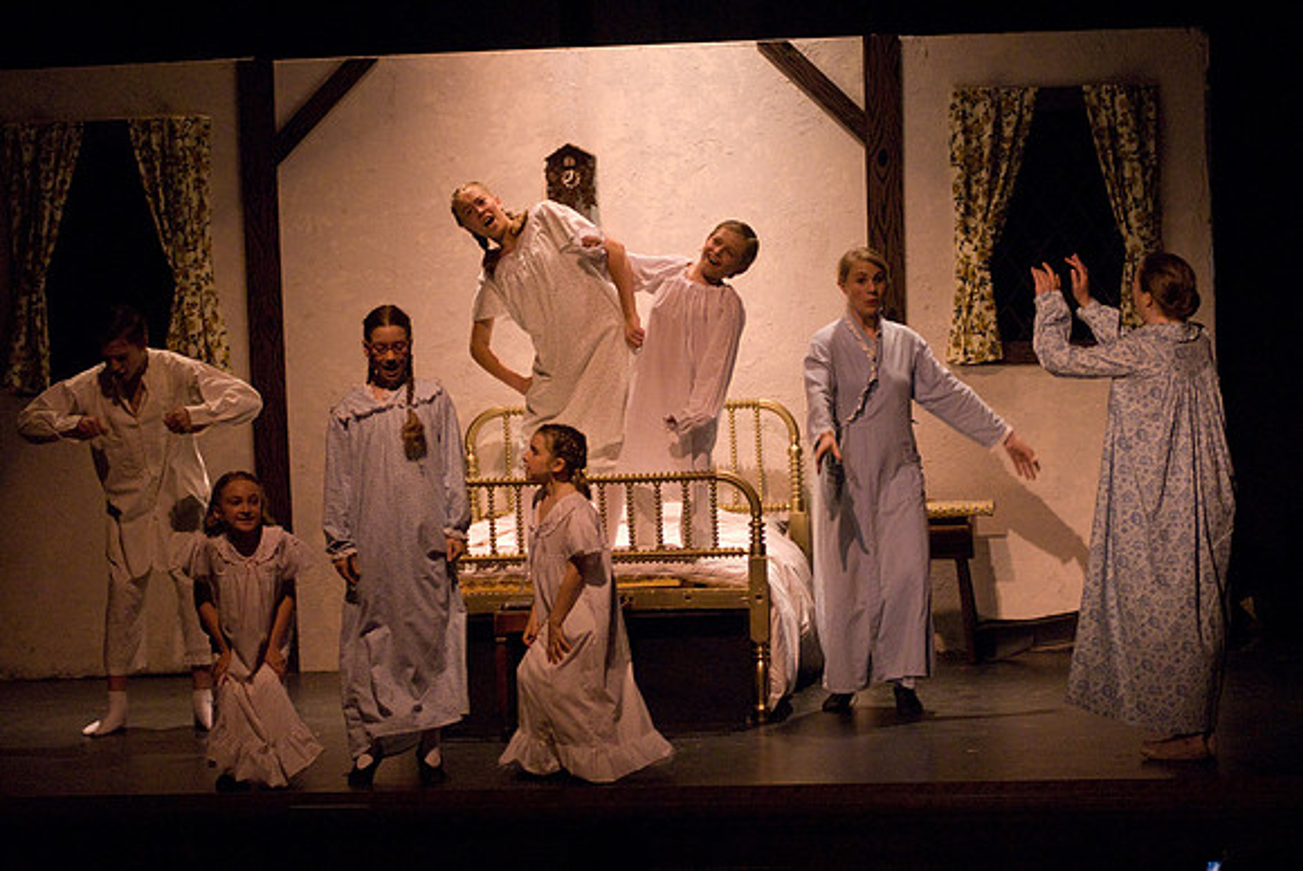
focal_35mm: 142
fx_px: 5163
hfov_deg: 14.4
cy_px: 436
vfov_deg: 9.7
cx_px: 652
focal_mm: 95
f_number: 2.8
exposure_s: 1/160
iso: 1600
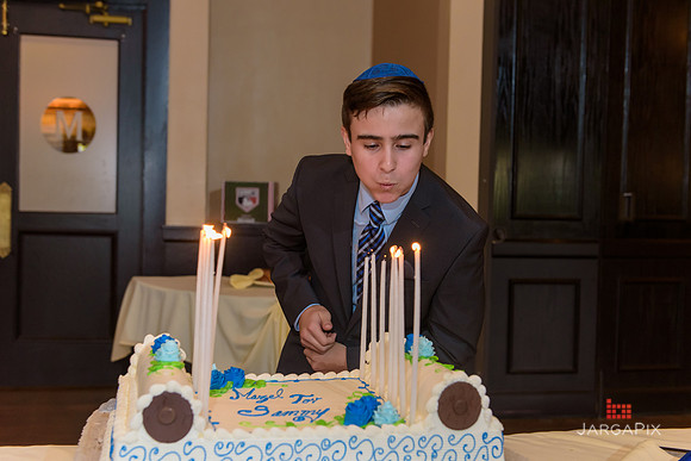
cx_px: 346
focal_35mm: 42
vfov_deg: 31.9
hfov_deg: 46.4
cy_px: 230
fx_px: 806
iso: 1250
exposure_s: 1/125
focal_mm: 42
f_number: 3.2
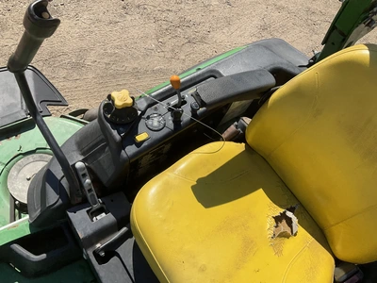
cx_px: 188
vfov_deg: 48.2
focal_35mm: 29
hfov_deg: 61.7
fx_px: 316
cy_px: 142
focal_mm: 3
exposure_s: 1/2227
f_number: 1.8
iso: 25
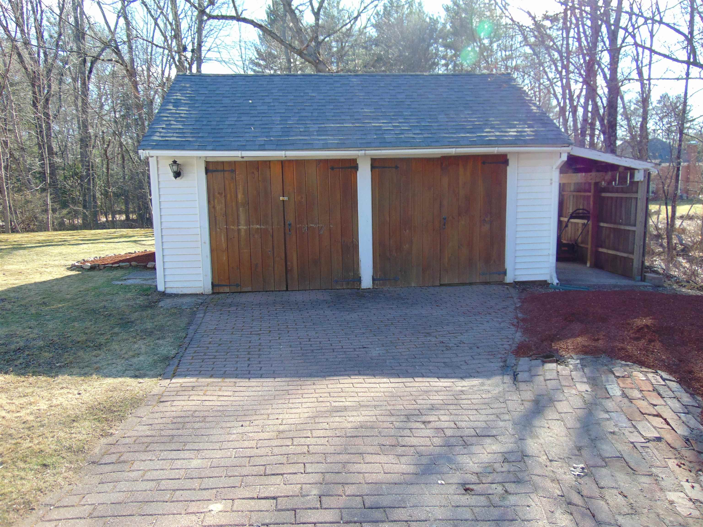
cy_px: 264
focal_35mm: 25
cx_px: 352
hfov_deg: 69.4
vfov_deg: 54.9
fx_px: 508
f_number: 3
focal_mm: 4.5
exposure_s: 1/200
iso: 80
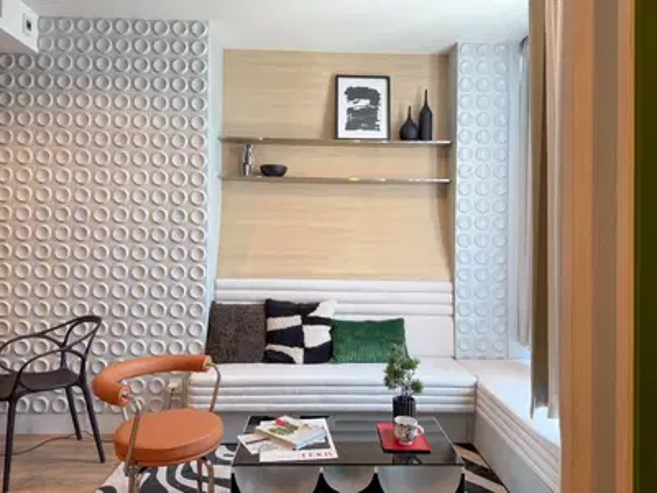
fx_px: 456
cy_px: 246
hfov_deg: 71.6
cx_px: 328
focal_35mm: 24
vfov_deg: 56.8
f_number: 1.8
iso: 80
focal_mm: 6.76
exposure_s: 1/100
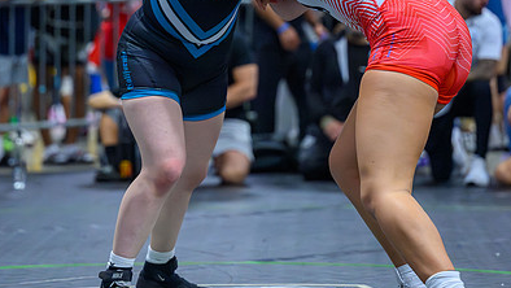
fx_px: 2725
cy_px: 51
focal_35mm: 201
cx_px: 213
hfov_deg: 10.7
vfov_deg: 6.0
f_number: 2.8
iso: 18000
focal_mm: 115
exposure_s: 1/800
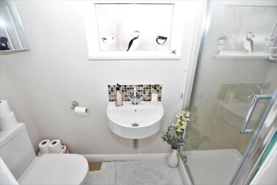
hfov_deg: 100.4
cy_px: 92
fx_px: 115
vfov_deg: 77.4
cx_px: 138
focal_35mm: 15
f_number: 3.5
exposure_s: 1/200
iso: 800
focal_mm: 10
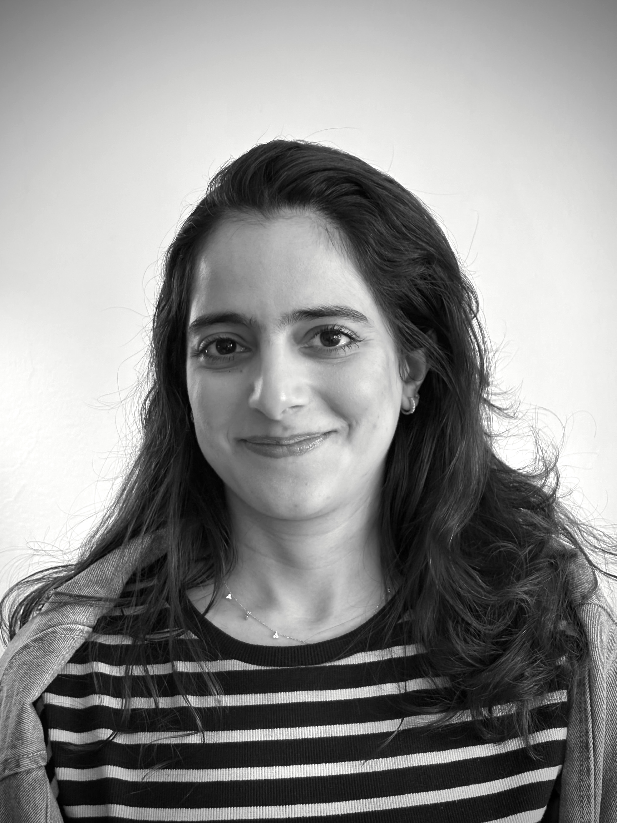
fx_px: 1260
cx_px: 305
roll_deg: +0.2
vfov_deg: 36.2
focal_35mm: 53
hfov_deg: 27.5
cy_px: 417
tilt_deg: -1.2
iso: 160
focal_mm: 5.96
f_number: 1.6
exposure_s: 1/40
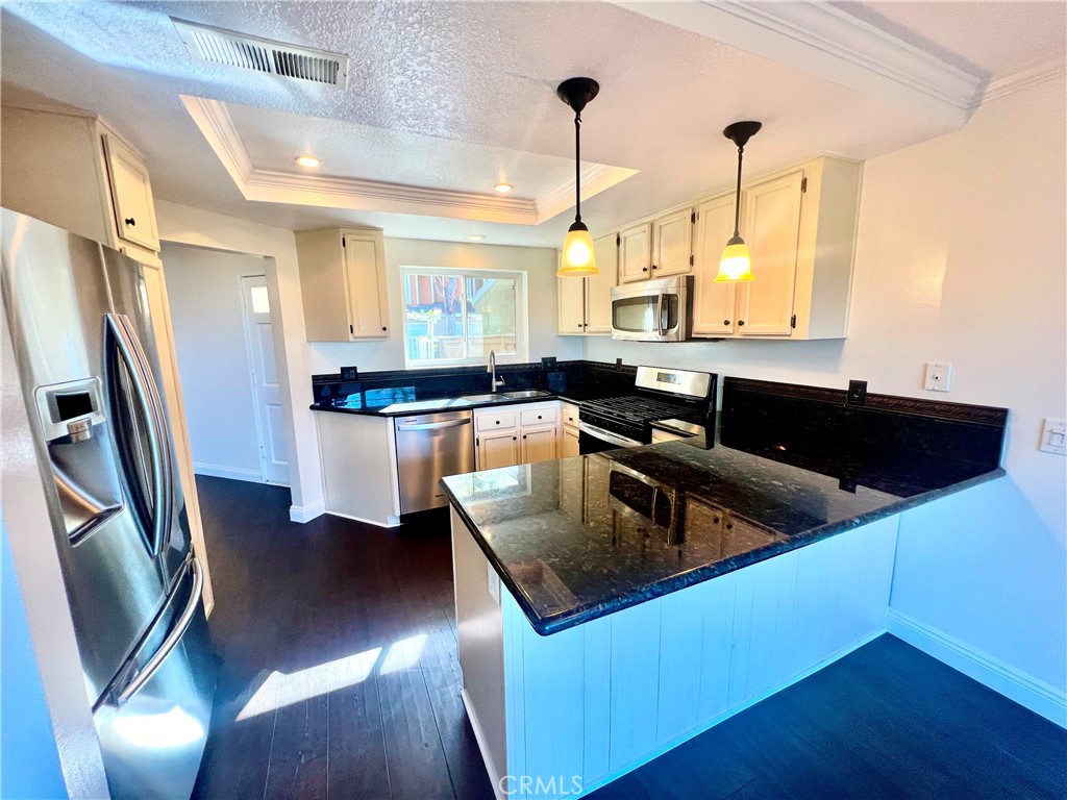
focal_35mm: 13
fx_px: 401
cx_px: 534
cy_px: 400
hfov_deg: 106.2
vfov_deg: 89.9
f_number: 1.8
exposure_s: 1/120
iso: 125
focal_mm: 1.57
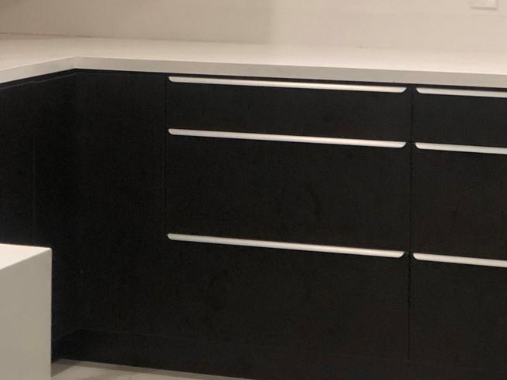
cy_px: -12
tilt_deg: -3.9
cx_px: 112
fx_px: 2036
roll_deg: -1.0
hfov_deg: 14.1
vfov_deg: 10.6
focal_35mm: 139
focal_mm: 6.6
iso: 64
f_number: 2.8
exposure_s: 1/30
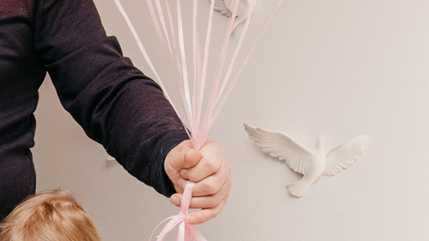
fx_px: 1660
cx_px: -99
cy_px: 206
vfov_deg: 8.3
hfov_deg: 14.2
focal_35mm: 146
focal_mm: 24
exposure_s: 1/160
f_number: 4
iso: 320
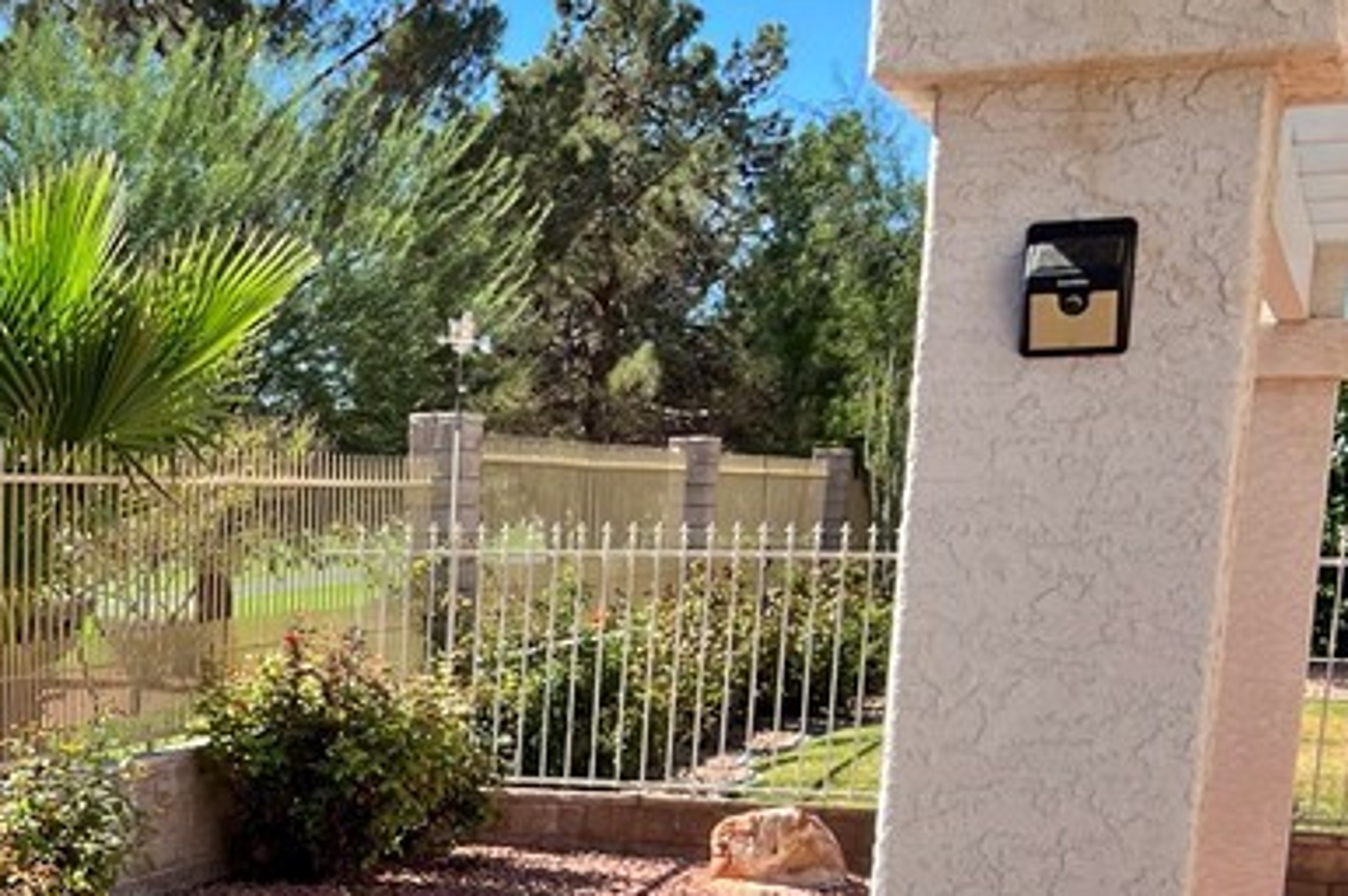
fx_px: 2694
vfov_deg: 18.2
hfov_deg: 25.8
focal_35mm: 72
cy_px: 990
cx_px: -165
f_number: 1.5
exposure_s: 1/2008
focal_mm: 5.7
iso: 50
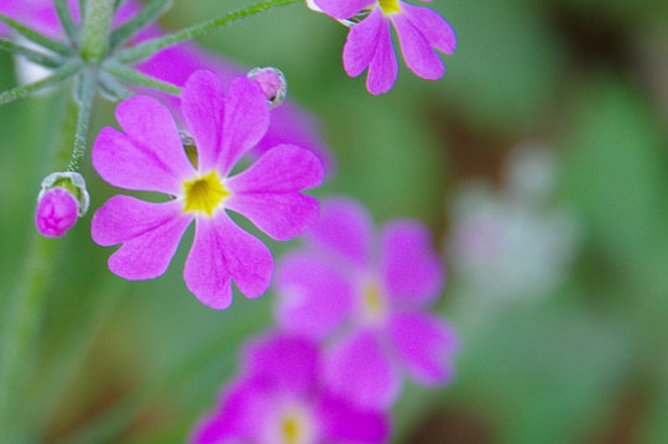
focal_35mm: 599
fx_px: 11104
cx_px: 61
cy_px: 189
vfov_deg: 2.3
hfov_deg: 3.4
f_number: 5.6
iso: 200
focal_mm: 135
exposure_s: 1/125
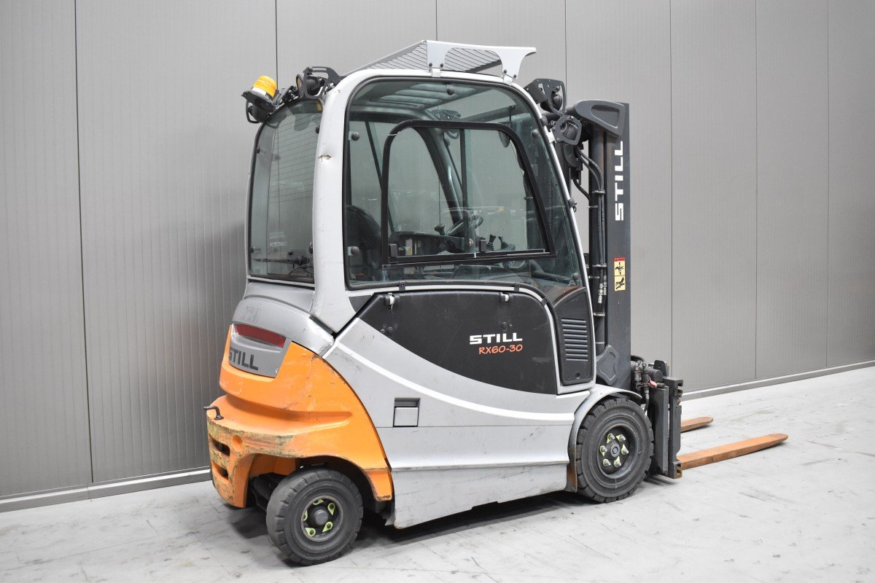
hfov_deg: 57.2
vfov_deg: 40.0
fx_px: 802
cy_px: 292
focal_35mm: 33
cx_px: 438
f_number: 4.5
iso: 1600
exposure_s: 1/30
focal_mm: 22
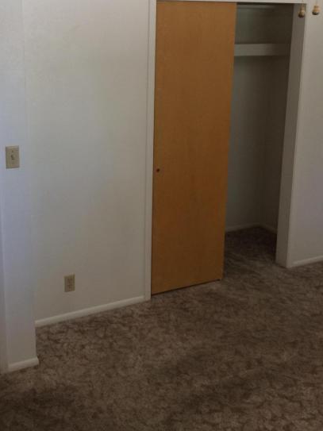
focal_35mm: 41
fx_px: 510
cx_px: 101
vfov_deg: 45.2
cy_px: 152
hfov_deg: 34.7
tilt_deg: -14.3
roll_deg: +2.1
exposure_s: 1/30
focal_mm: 4.15
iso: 125
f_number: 2.2
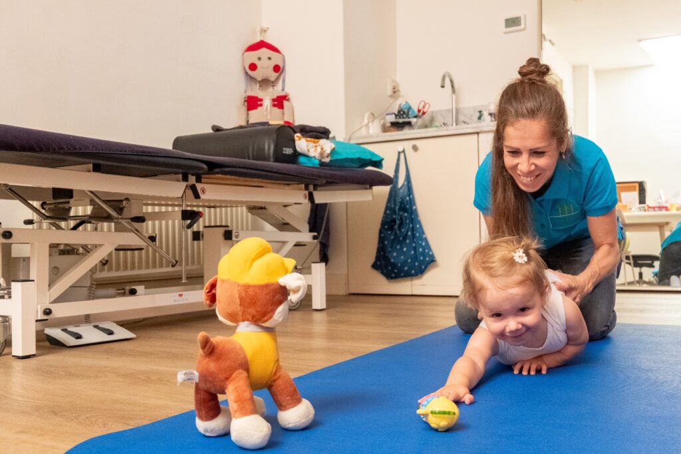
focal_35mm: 30
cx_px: 340
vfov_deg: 43.6
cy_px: 227
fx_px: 568
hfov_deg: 61.9
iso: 6400
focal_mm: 20.1
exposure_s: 1/250
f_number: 3.8
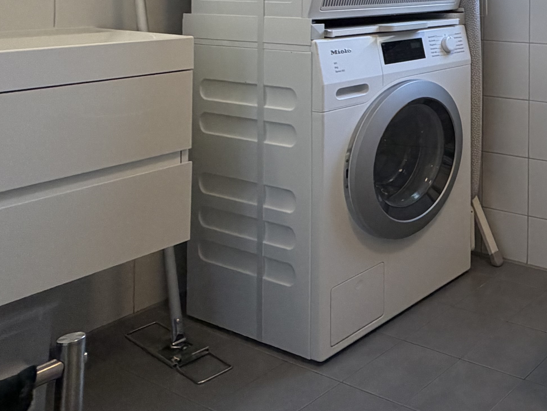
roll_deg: -1.4
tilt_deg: +0.5
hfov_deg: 36.7
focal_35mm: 41
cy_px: -31
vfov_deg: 31.5
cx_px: 636
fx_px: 648
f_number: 2.2
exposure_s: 1/100
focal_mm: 2.22
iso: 200
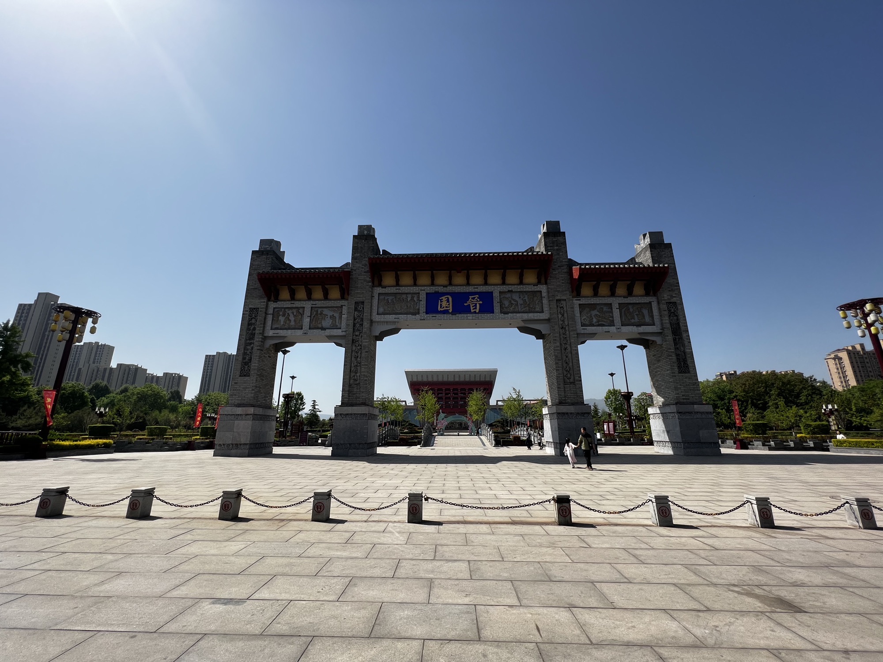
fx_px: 332
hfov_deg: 106.2
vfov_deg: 89.9
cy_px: 331
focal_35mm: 13
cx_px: 442
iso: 32
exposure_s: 1/1623
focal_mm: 1.57
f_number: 1.8
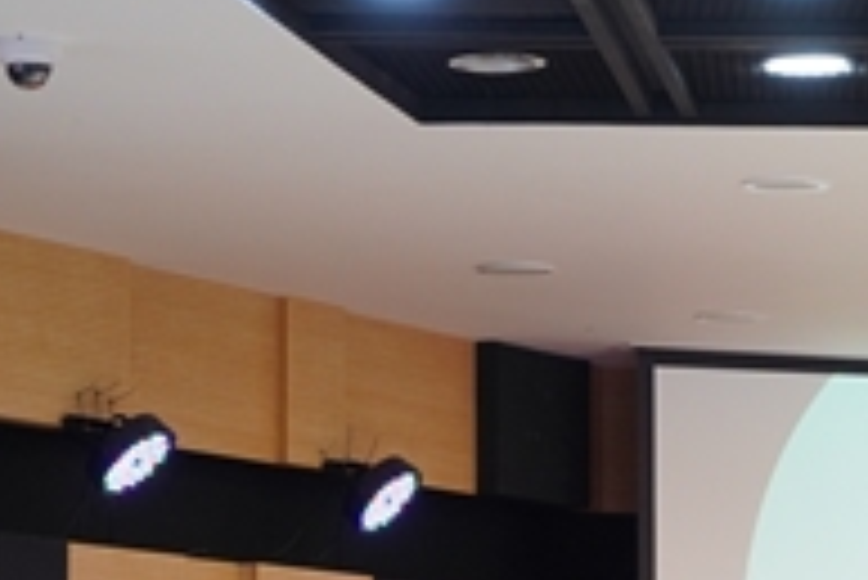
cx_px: 994
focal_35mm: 203
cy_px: 704
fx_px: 4898
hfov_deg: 10.0
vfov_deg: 6.7
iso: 1250
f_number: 4
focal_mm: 49
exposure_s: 1/160
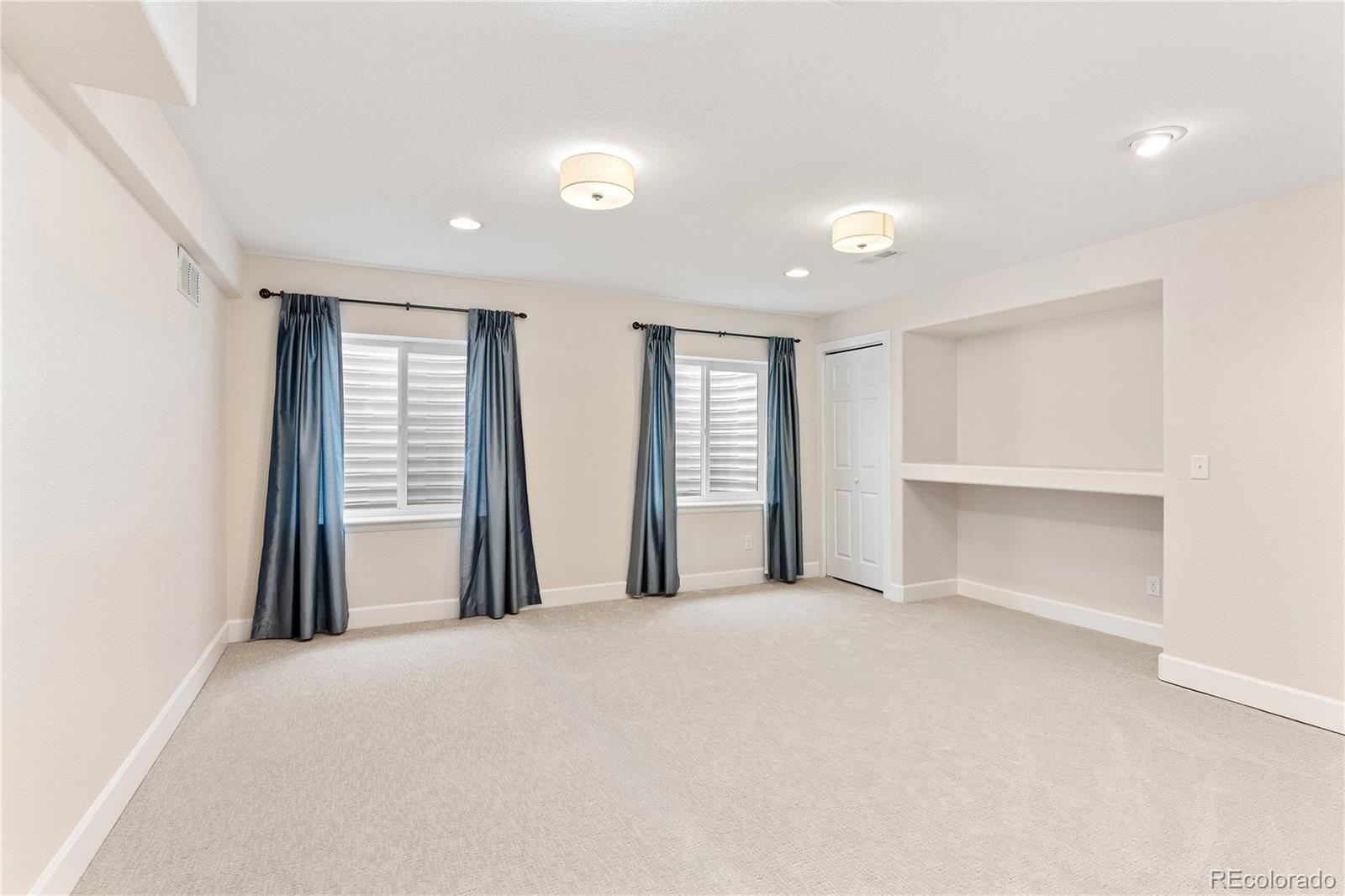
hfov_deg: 93.6
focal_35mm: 17
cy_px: 448
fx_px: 631
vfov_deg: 70.7
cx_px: 672
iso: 400
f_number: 8
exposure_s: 1/250
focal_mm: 16.9
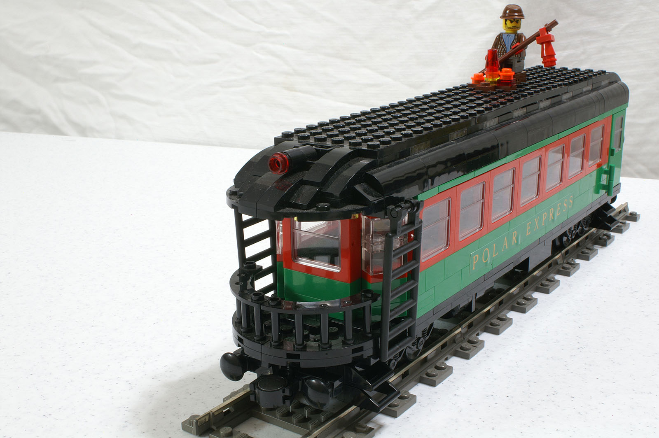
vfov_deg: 29.8
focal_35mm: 45
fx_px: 823
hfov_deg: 43.6
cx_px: 330
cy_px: 219
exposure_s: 8
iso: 100
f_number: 32
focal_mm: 30
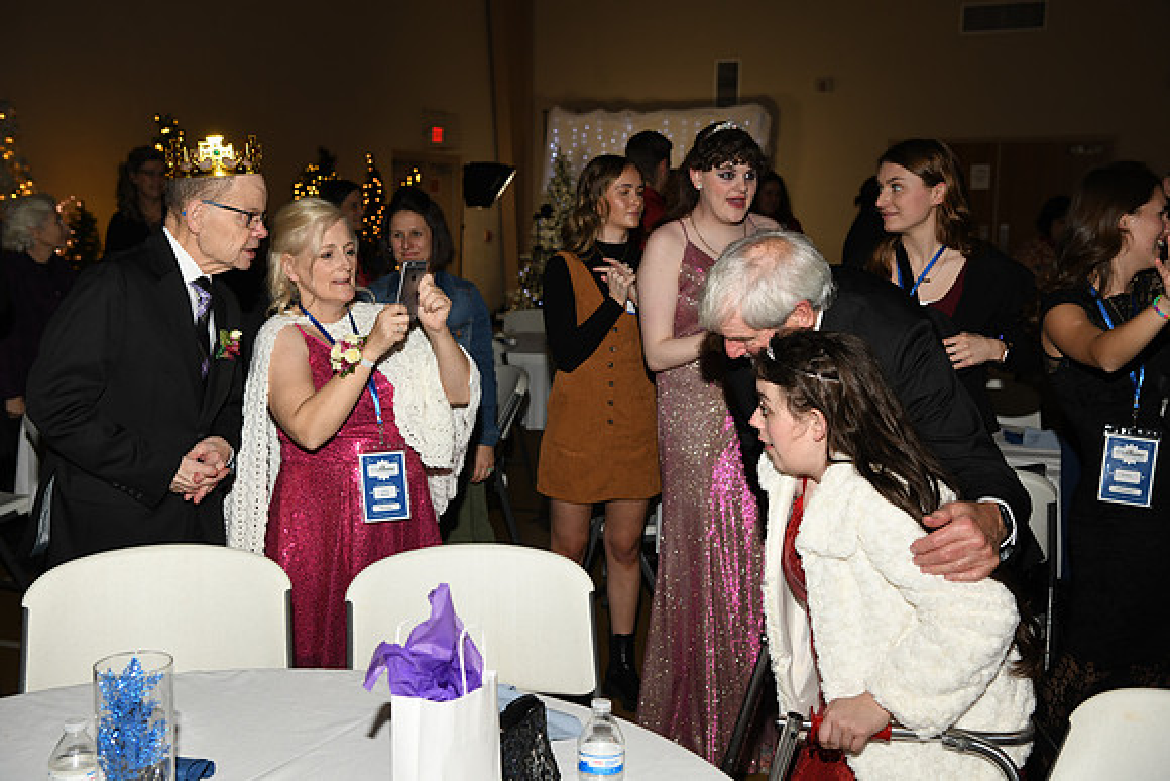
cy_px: 390
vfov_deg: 29.9
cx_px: 585
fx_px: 1463
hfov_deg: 43.6
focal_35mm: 45
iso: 400
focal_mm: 45
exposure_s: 1/60
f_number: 5.6
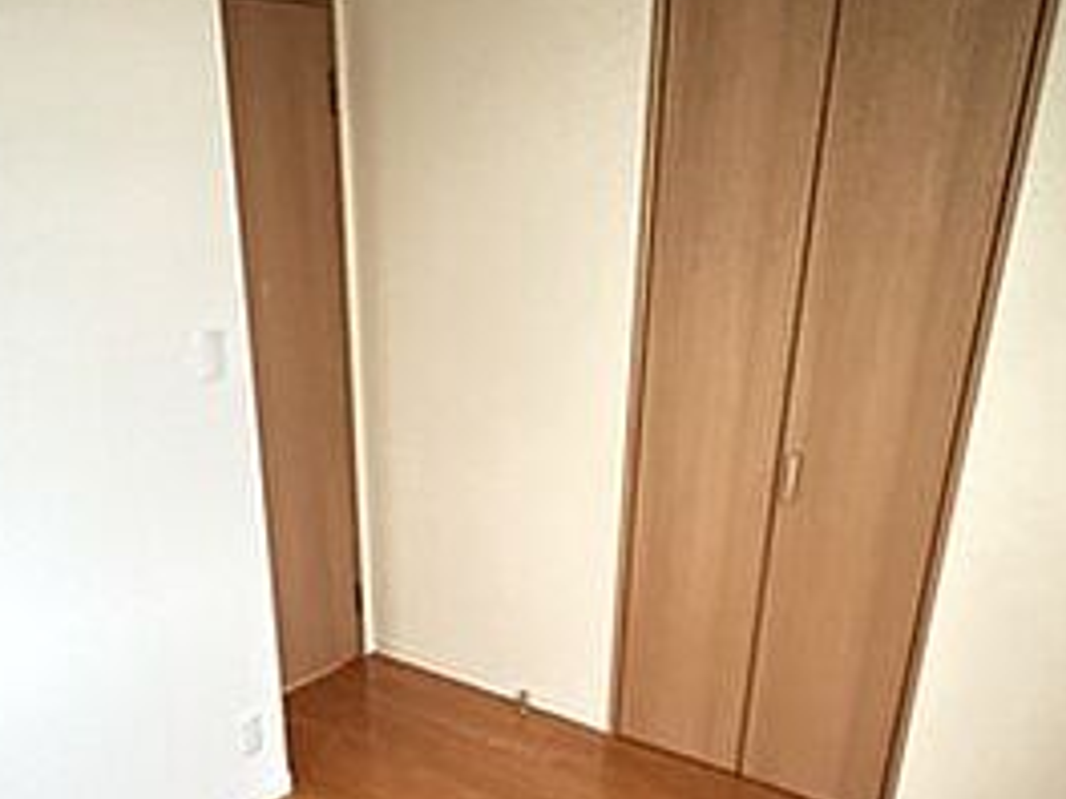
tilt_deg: -24.5
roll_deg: +2.4
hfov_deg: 53.3
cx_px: 392
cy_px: 686
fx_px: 1047
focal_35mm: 34
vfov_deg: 39.4
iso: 2500
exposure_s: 1/30
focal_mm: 2.22
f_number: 2.2
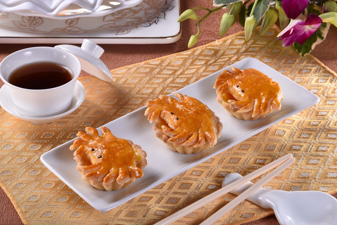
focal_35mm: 120
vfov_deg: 11.4
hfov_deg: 17.1
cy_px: 112
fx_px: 1124
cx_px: 168
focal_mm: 120
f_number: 20
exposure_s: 1/160
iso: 400
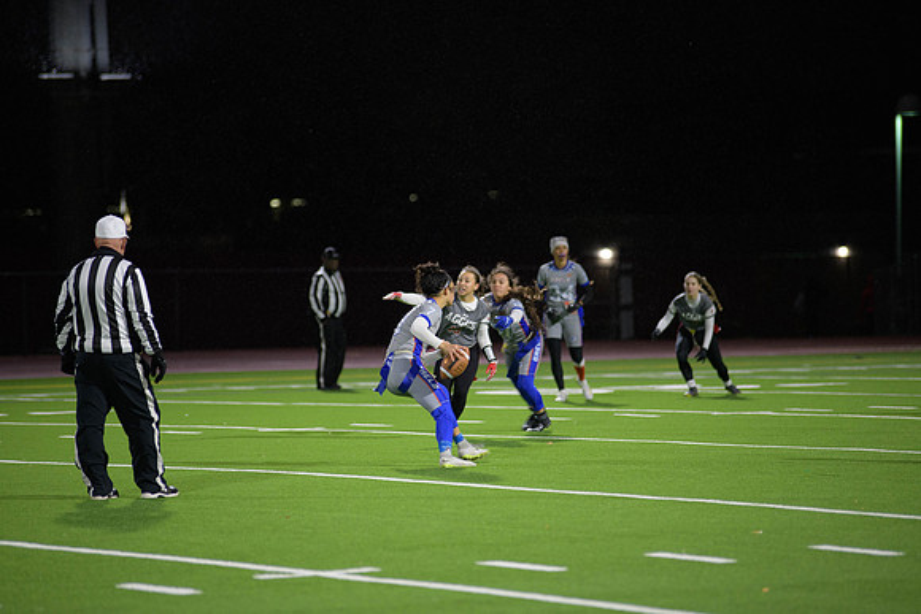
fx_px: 4606
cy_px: 307
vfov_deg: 7.6
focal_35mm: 180
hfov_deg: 11.4
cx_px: 460
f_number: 2.8
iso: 1100
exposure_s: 1/200
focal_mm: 180
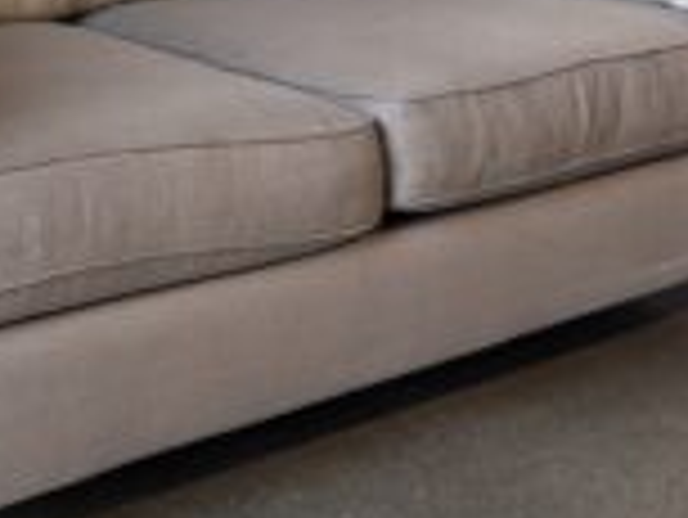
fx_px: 1691
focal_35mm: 85
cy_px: 124
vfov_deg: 17.3
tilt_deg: -15.9
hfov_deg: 22.2
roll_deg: +0.0
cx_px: 22
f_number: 1.6
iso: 125
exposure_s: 1/232
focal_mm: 5.96
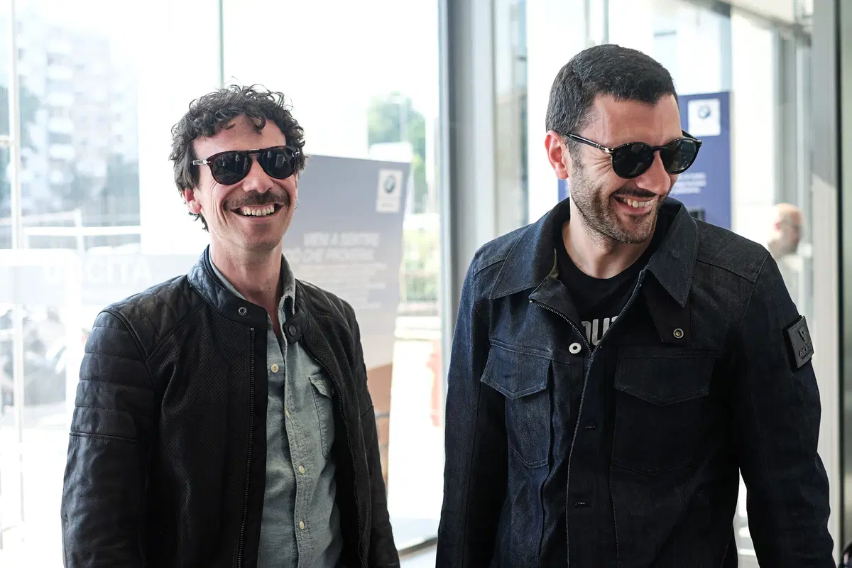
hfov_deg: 37.5
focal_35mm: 53
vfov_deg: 25.5
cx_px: 426
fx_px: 1254
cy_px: 284
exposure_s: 1/800
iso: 500
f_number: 2.8
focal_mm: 35
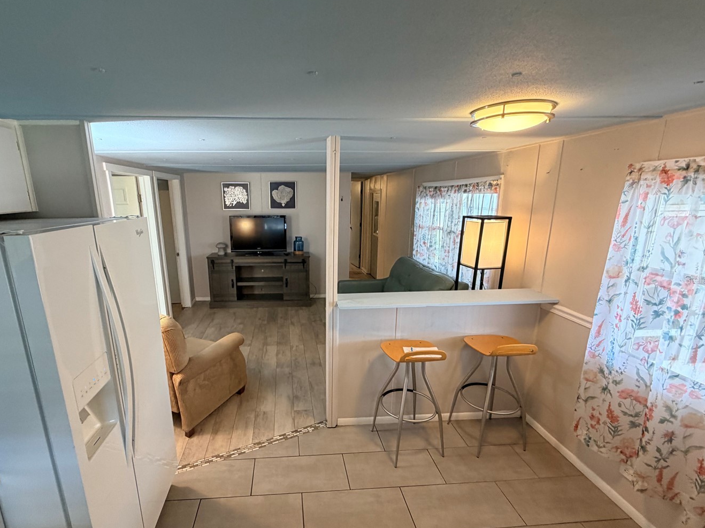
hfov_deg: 90.6
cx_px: 307
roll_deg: +1.2
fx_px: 346
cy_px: 279
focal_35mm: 17
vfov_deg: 74.6
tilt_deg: -12.5
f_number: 2.2
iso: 200
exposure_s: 1/60
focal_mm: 2.22
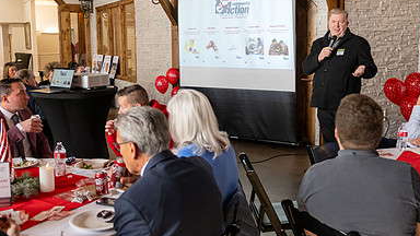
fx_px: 423
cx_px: 203
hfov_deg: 52.8
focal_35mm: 38
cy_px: 99
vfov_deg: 31.1
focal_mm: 24
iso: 1250
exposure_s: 1/500
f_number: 2.8
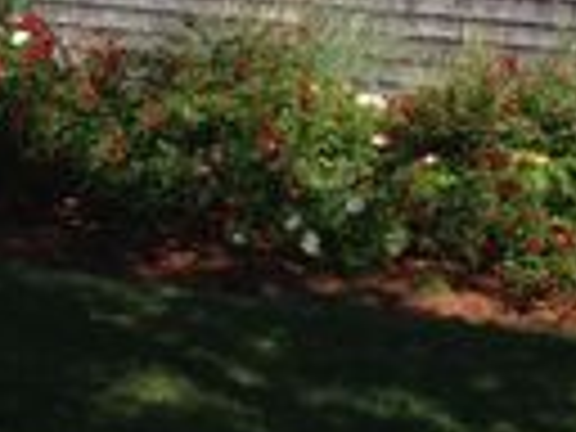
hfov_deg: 14.9
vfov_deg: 11.0
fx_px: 2147
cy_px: -250
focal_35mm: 129
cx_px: -45
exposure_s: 1/1085
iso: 50
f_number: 2.4
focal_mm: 4.12
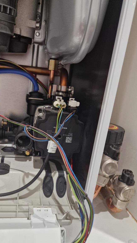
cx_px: 49
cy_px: 124
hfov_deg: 43.9
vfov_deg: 71.9
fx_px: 168
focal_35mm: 26
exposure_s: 1/100
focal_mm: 6.4
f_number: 1.8
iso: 250
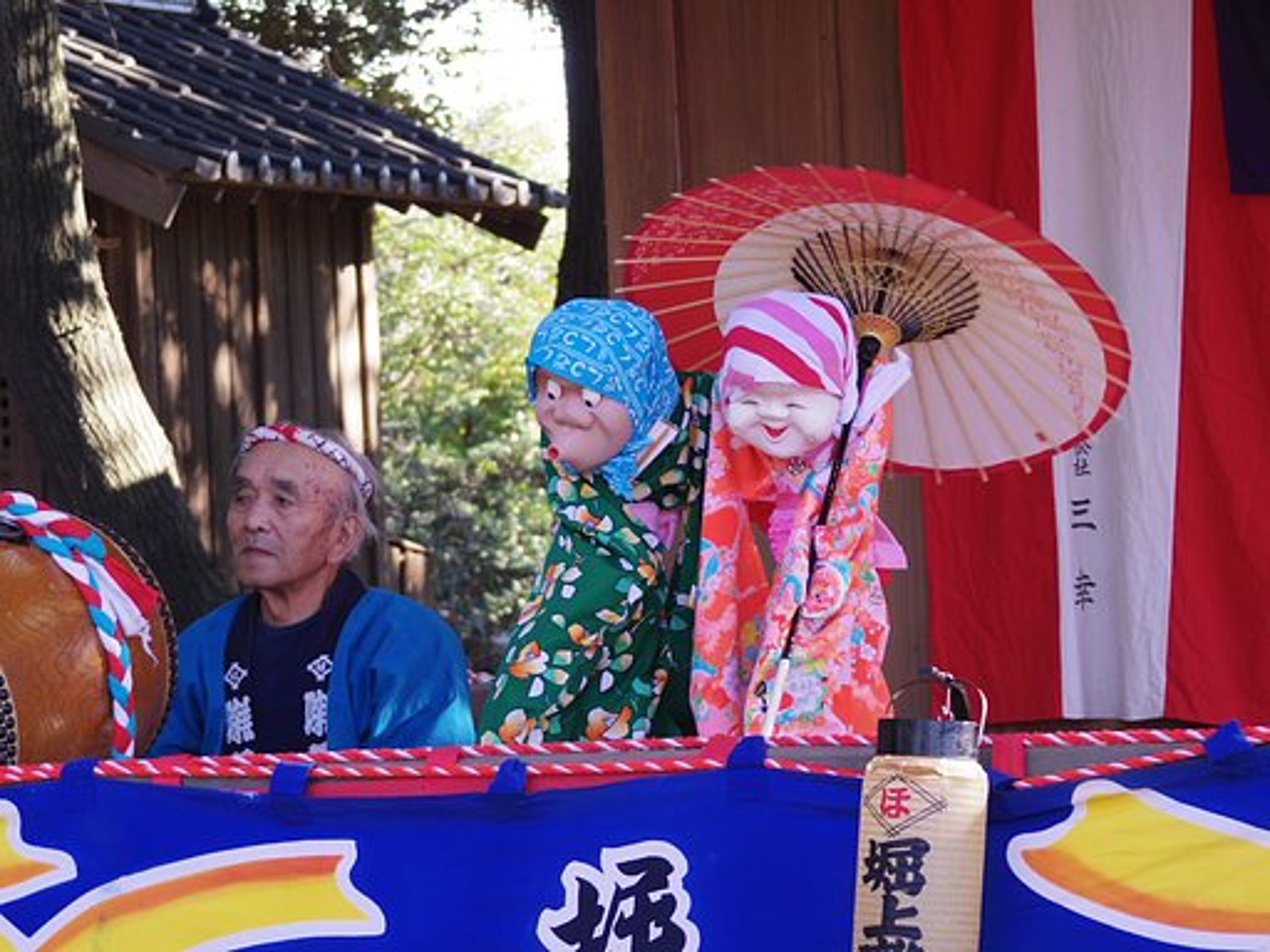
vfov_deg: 8.7
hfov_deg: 11.6
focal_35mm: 171
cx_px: 635
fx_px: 6274
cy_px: 476
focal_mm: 30.8
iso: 250
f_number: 2.8
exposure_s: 1/100
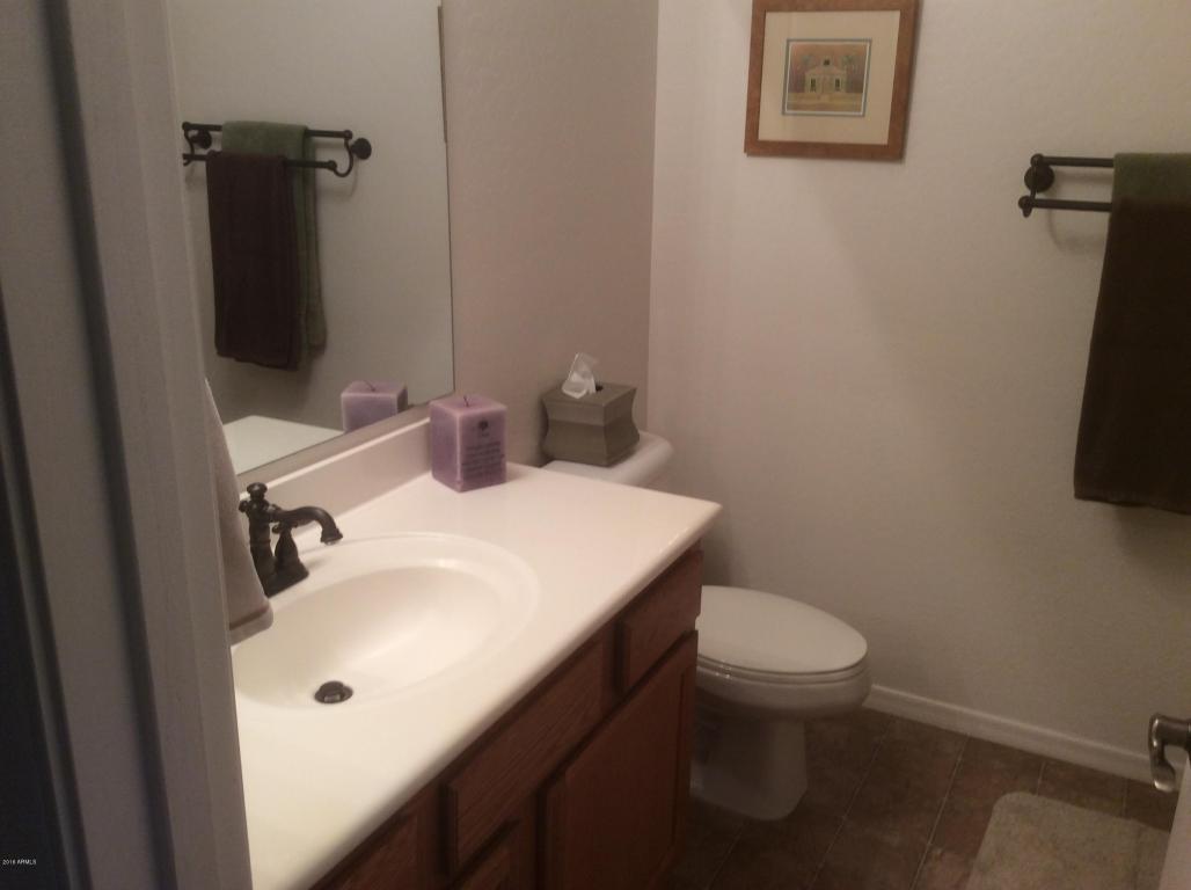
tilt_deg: -20.5
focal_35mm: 32
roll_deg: -0.3
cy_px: 445
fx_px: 1099
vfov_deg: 44.1
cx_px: 596
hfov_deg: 56.9
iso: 32
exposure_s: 1/24
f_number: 2.4
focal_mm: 3.3
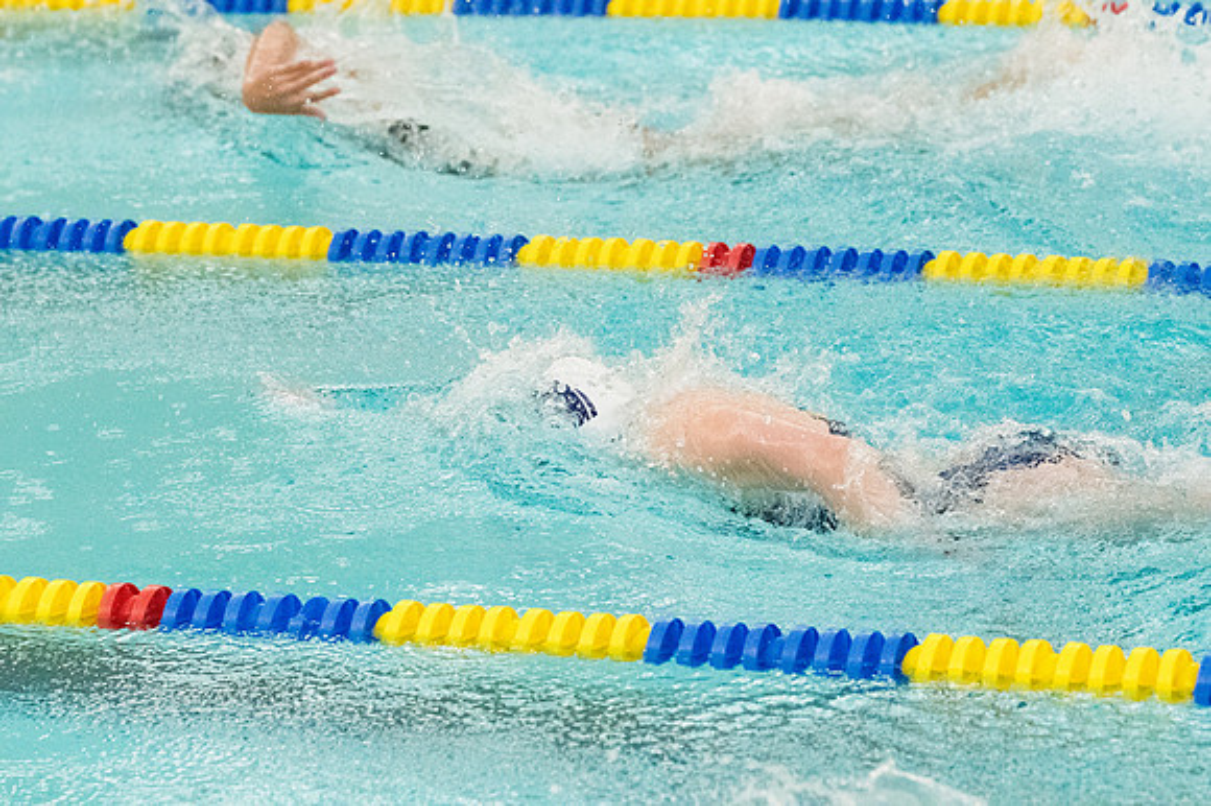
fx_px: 6152
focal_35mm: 183
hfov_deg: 11.2
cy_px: 403
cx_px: 606
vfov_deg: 7.5
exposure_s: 1/1250
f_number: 4.5
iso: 8000
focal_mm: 122
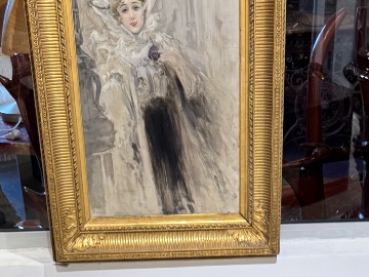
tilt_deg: -40.3
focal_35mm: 80
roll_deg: -0.9
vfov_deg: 14.7
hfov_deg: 24.3
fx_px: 853
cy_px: 579
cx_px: 240
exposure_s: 1/100
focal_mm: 6.76
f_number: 1.78
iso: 200
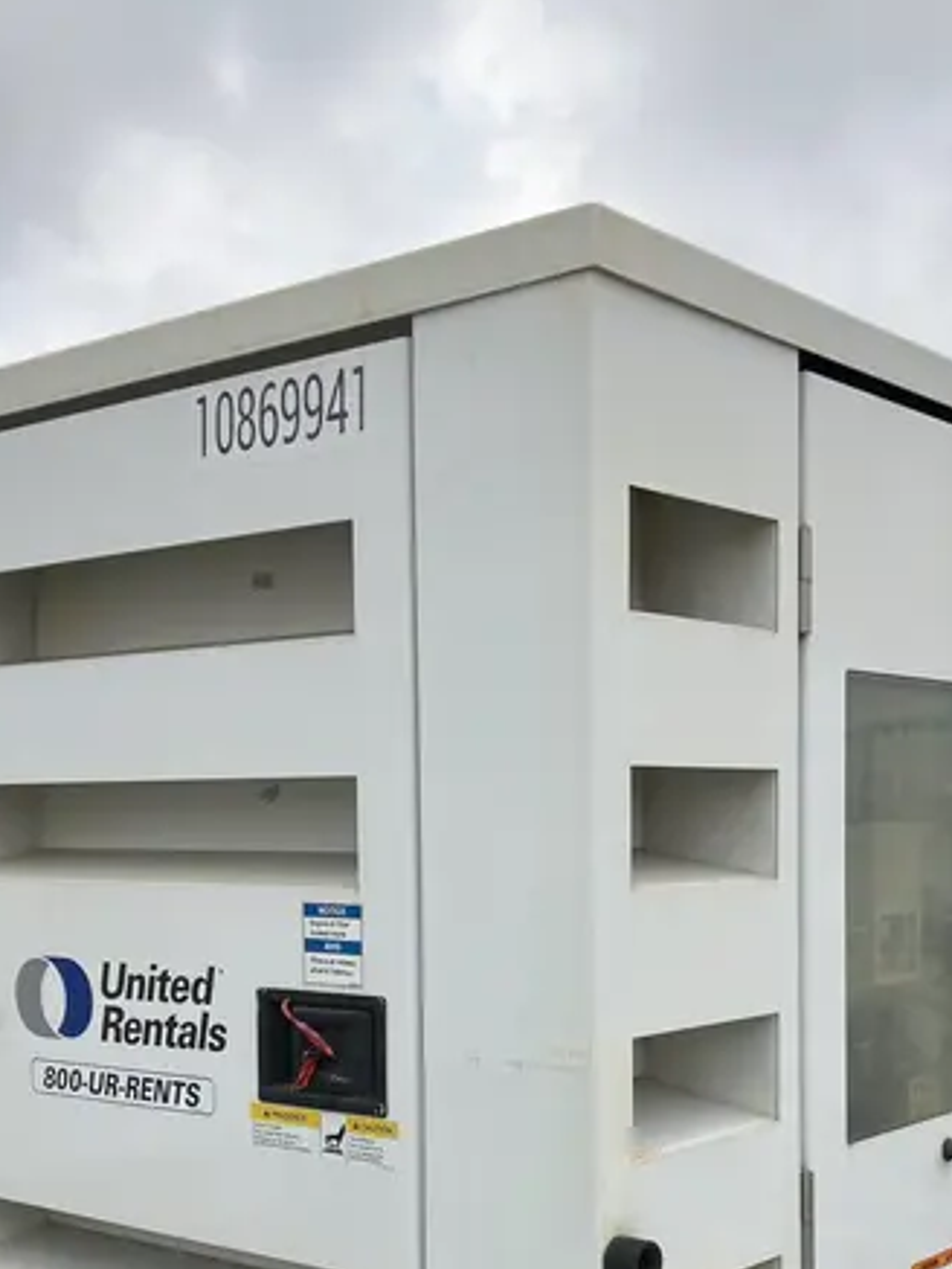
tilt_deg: -1.8
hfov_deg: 30.8
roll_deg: +0.9
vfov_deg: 39.5
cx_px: 549
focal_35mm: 47
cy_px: 919
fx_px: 1723
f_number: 1.8
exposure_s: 1/1869
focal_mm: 3.99
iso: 32
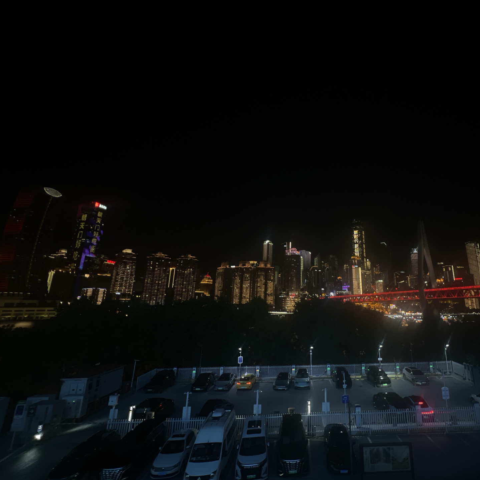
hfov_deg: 85.1
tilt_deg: +15.2
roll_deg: -0.1
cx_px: 310
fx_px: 251
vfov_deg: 87.4
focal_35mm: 16
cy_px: 235
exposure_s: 1/50
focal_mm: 1.57
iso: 500
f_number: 1.8
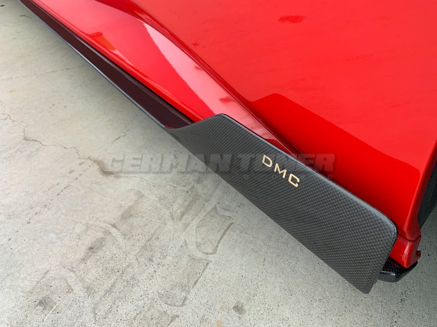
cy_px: 164
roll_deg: -2.0
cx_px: 218
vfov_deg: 53.1
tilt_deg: -41.5
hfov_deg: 67.3
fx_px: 328
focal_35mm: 26
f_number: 1.8
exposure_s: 1/100
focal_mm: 4.25
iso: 100
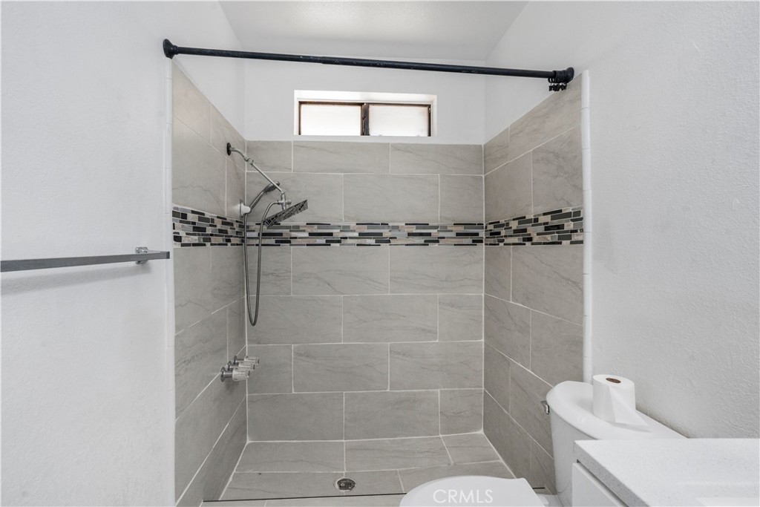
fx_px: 359
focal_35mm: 17
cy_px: 254
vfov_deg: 70.5
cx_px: 380
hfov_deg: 93.3
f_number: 10
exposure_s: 1/30
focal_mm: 17
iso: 1000
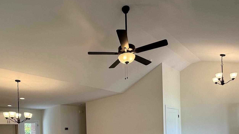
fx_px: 158
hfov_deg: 73.8
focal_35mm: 25
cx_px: 107
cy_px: 128
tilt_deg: +0.3
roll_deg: +1.7
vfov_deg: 41.1
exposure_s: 1/120
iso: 100
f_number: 2.2
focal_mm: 2.22
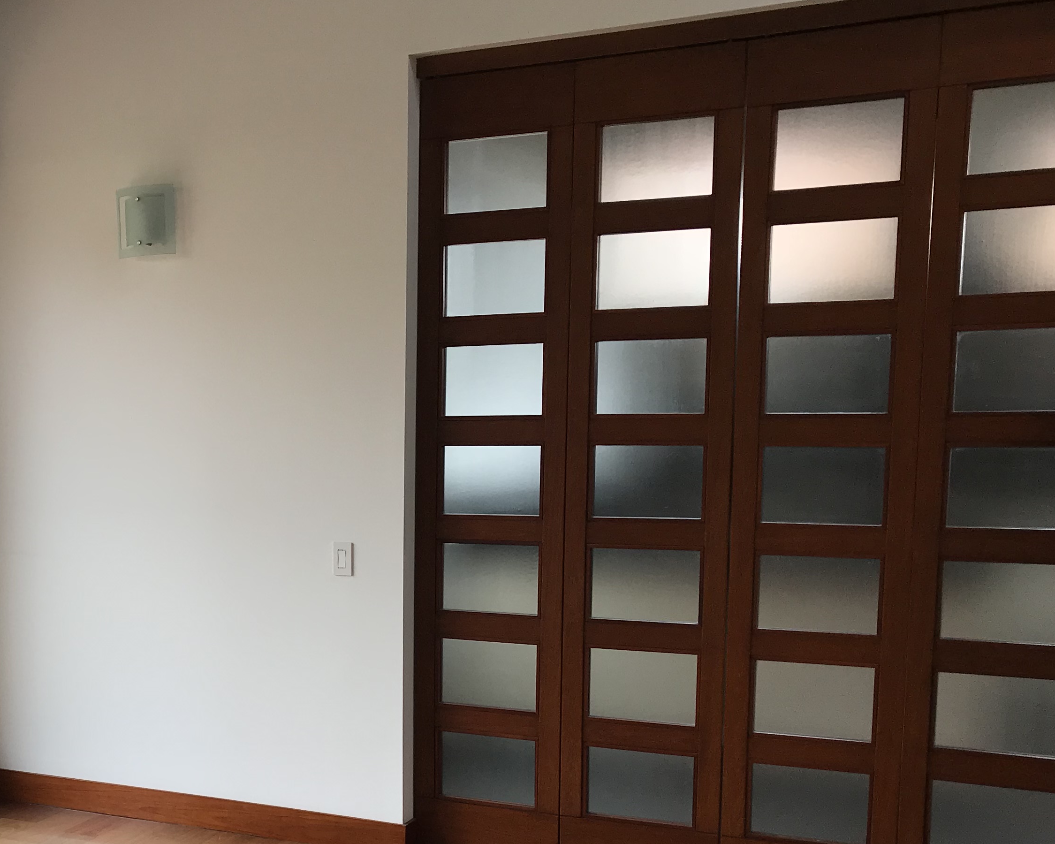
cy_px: 626
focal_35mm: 49
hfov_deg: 36.4
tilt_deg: -9.4
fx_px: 1530
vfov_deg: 30.4
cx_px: 175
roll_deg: +1.6
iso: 20
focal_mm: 3.99
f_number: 1.8
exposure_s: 1/130
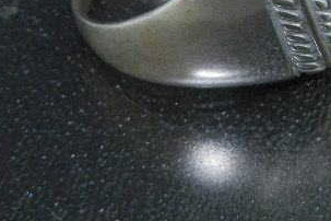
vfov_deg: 8.1
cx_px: 272
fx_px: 1554
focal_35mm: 169
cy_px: 11
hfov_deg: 12.1
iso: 800
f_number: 8.6
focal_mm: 13.9
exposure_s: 1/30
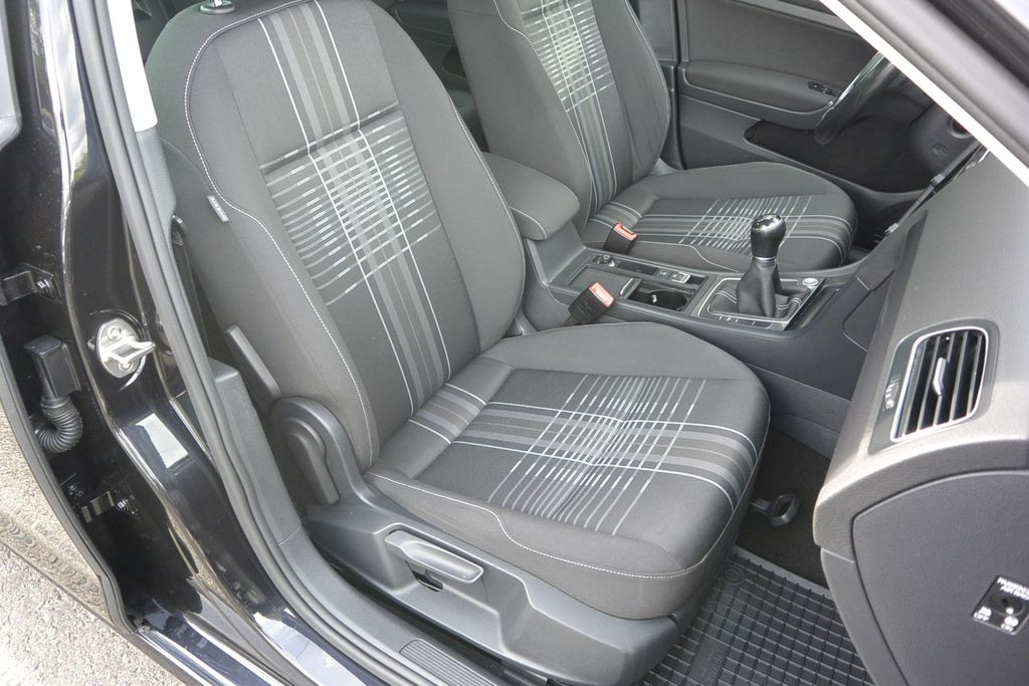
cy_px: 343
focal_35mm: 27
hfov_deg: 67.4
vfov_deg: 47.9
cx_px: 514
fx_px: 772
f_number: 3.5
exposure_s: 1/125
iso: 400
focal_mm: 10
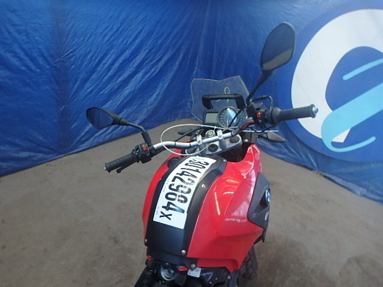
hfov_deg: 79.0
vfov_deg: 63.4
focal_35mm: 21
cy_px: 144
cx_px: 192
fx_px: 232
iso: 200
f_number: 3.5
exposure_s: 1/40
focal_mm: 3.7
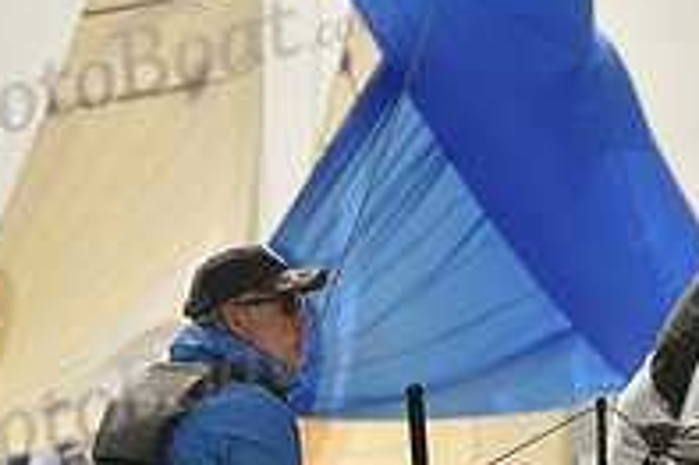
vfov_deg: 2.3
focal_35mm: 589
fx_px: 11427
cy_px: 531
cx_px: 578
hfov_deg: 3.5
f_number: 7.1
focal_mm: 200
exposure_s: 1/1600
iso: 320
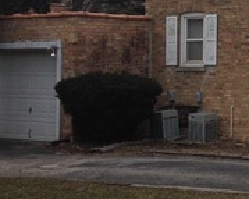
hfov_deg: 15.4
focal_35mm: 115
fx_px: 847
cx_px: 374
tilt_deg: +2.2
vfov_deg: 13.3
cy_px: 36
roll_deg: -1.2
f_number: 2.4
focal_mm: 4.12
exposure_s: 1/1022
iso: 50
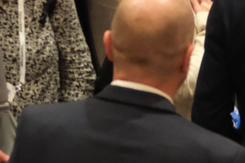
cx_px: 61
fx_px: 2225
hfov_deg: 6.3
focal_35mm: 327
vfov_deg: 4.2
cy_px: -67
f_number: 3.6
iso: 3200
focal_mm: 32.9
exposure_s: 1/50
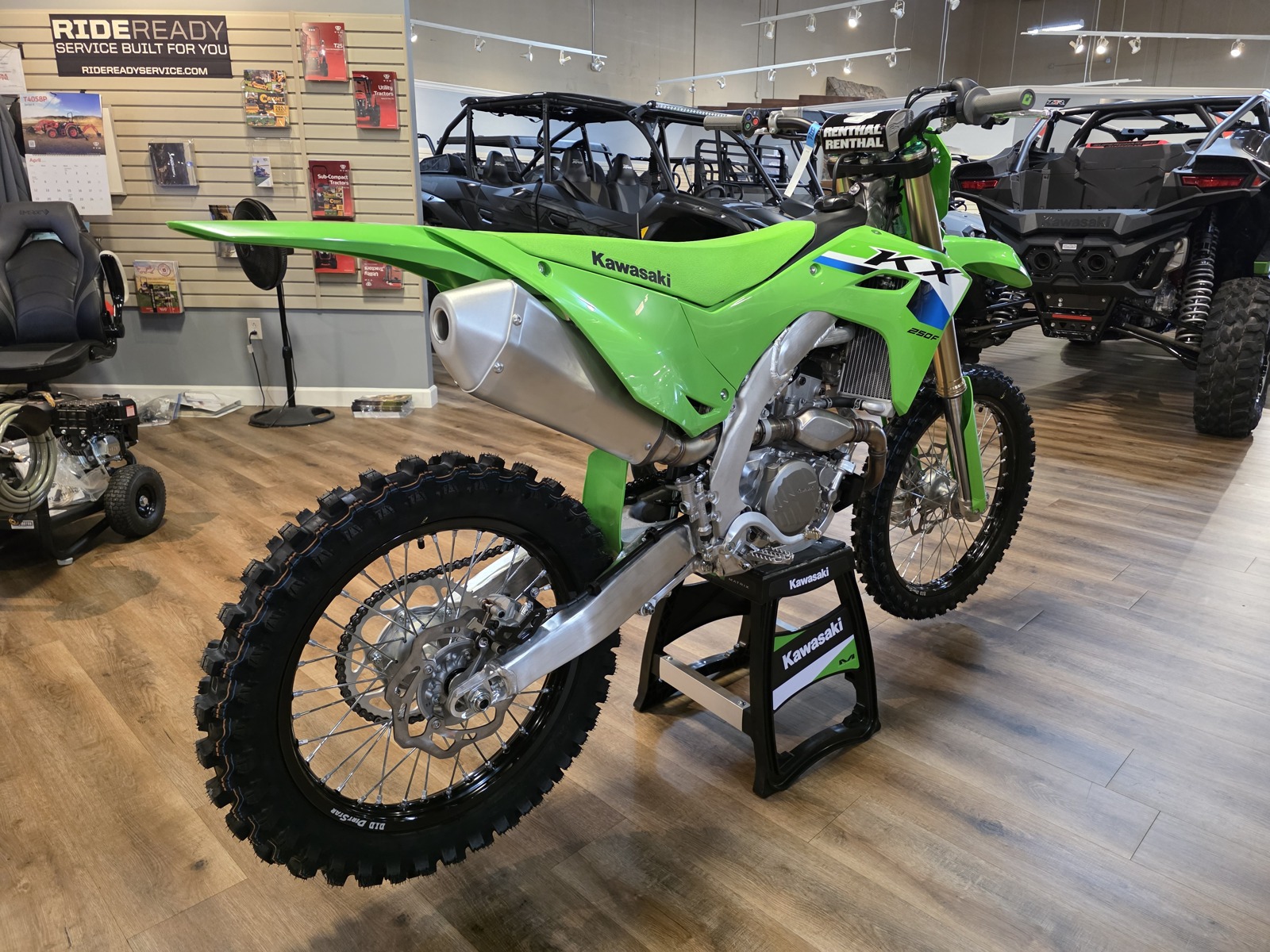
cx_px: 635
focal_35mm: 23
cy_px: 476
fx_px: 844
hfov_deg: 73.9
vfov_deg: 58.9
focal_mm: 6.3
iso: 1000
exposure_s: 1/120
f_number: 1.7
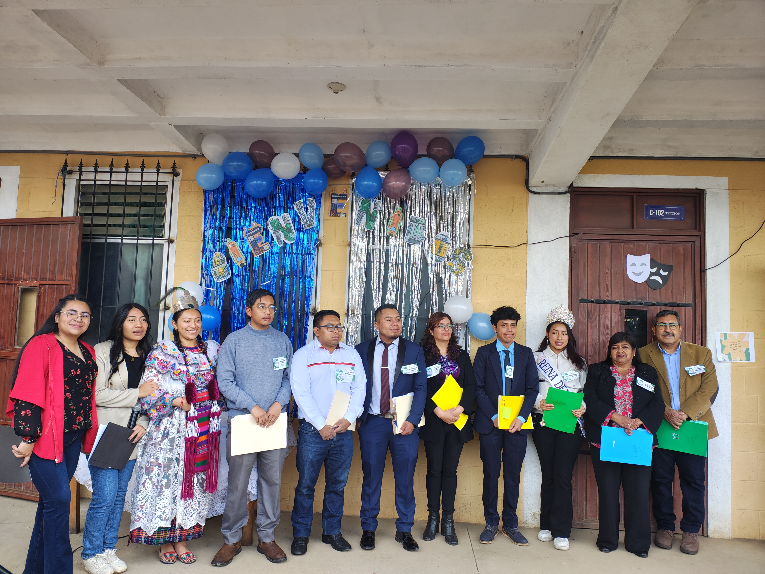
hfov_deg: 69.4
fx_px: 552
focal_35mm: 25
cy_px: 287
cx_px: 382
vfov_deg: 54.9
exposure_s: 1/200
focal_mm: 5.89
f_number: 1.4
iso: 122
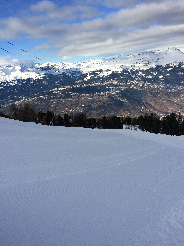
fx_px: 206
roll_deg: +6.4
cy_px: 123
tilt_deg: -16.3
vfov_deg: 61.7
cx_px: 92
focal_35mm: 29
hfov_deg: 48.2
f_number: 2.2
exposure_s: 1/2564
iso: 32
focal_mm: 4.15
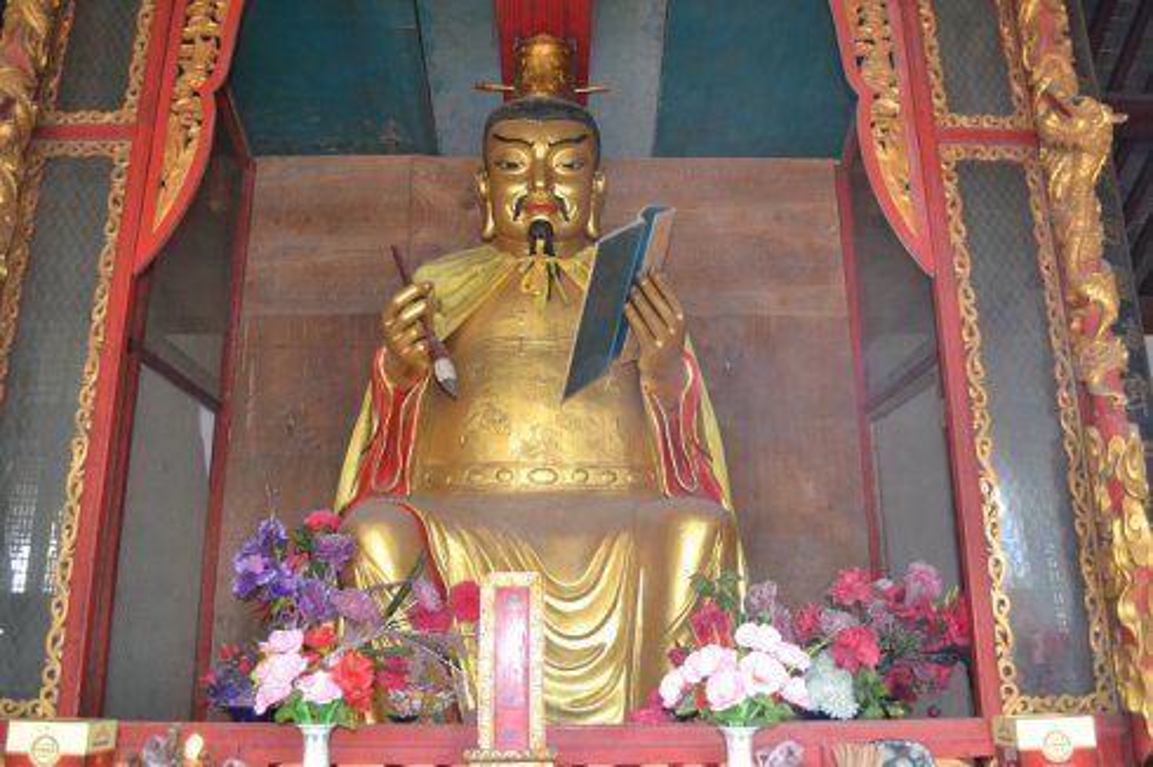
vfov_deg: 47.9
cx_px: 576
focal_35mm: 27
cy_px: 384
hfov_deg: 67.4
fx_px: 864
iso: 800
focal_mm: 18
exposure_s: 1/30
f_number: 3.5
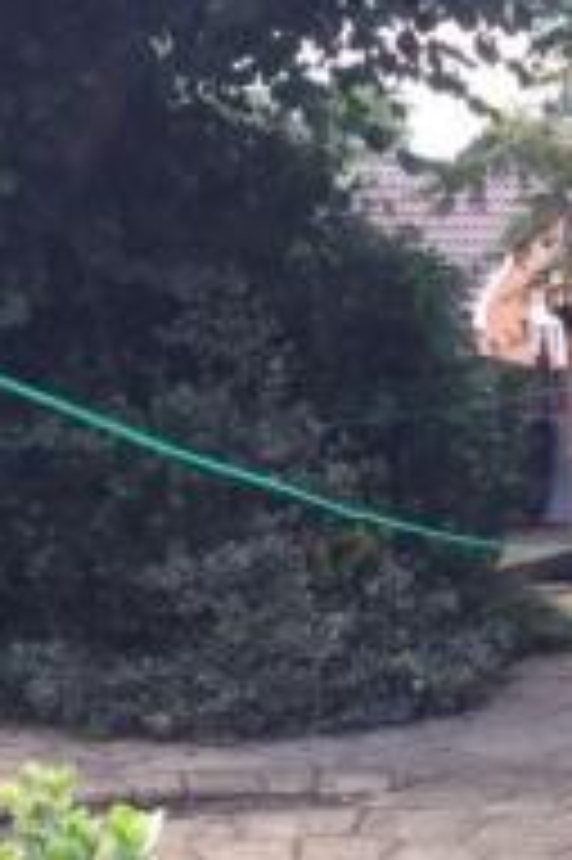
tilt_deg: -10.3
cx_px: 579
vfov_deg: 19.9
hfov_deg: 13.2
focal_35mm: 102
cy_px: 619
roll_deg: +0.4
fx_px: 2435
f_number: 2.4
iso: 32
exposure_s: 1/153
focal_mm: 3.3
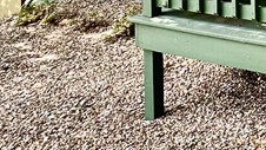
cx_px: 392
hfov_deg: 24.3
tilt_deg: -0.4
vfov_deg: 14.9
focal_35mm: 69
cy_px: -130
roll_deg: +0.1
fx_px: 487
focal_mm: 2.22
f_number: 2.2
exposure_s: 1/117
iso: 40
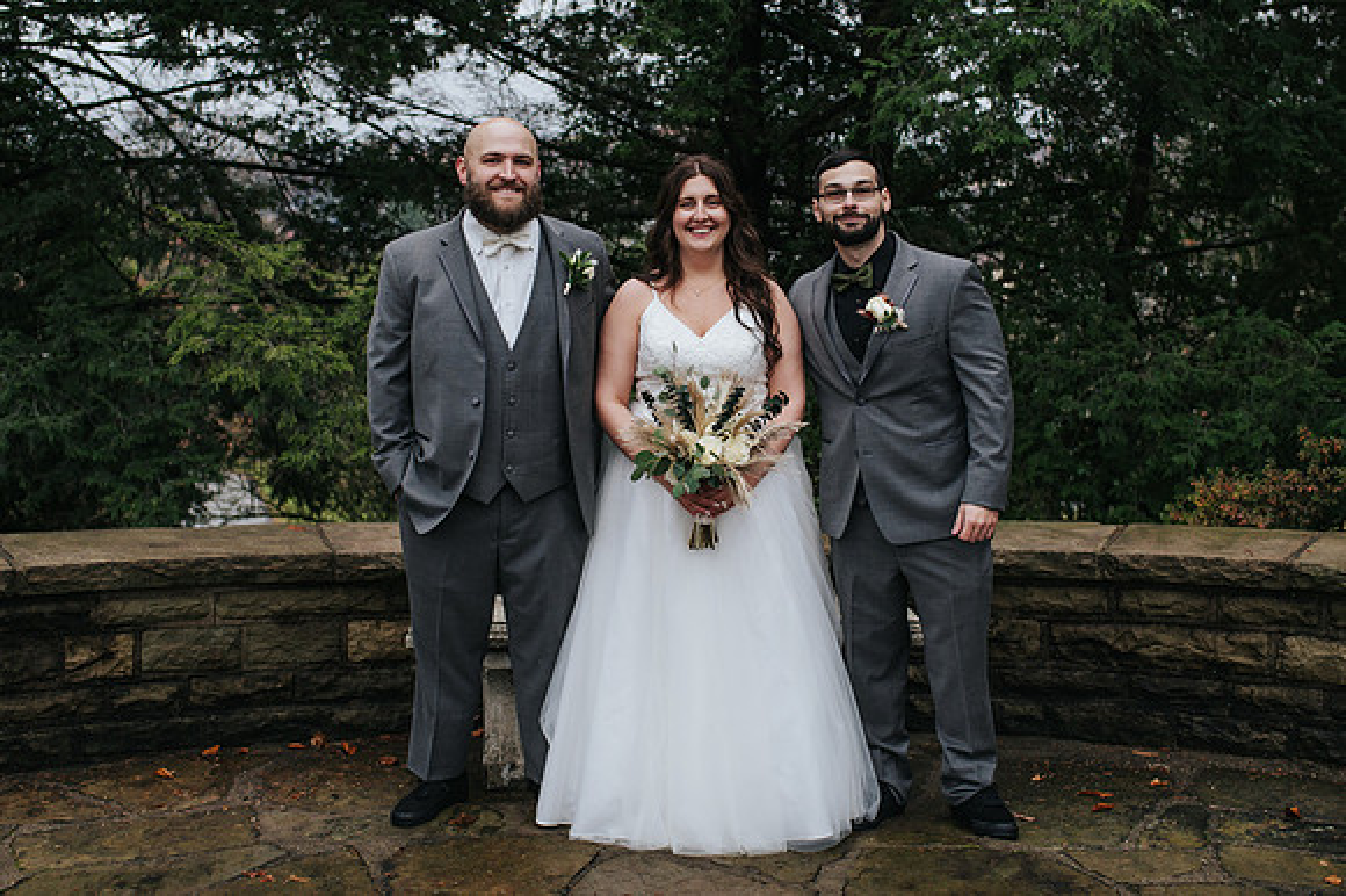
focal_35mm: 44
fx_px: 1636
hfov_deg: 44.7
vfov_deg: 30.6
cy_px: 402
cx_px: 675
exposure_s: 1/320
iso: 800
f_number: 3.2
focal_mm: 35
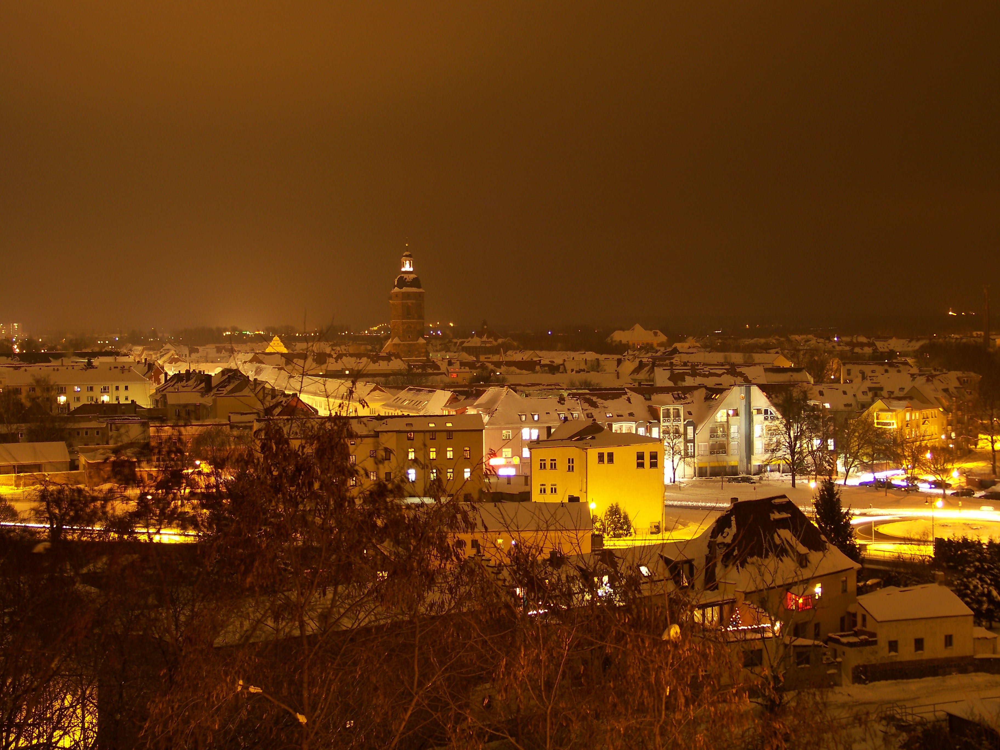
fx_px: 1473
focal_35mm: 51
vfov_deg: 28.6
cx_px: 500
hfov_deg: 37.5
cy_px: 375
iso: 64
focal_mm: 10.5
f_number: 3.2
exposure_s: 16
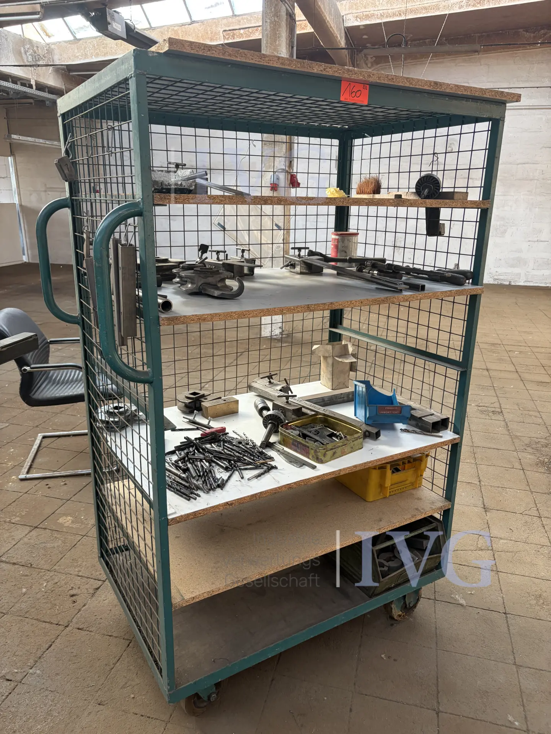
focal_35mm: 26
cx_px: 276
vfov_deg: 67.3
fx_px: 552
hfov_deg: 53.1
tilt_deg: -17.4
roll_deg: +0.2
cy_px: 367
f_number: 1.6
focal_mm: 5.96
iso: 125
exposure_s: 1/112
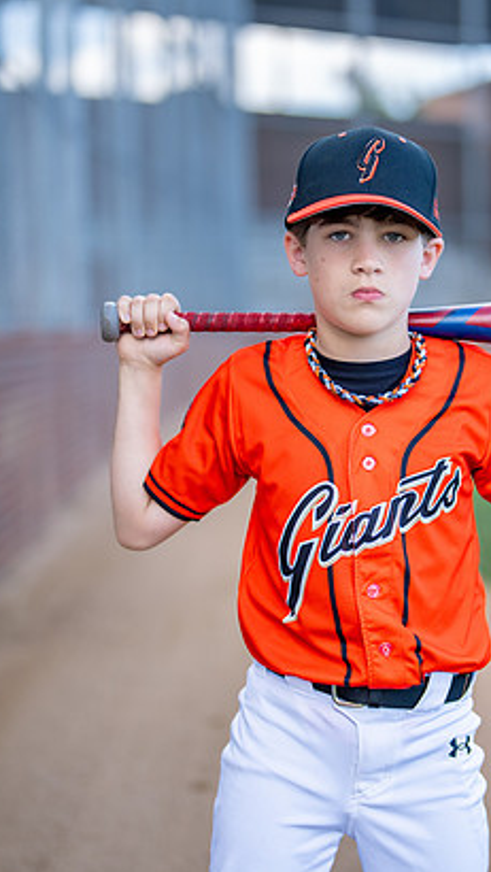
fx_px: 1965
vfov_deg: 25.0
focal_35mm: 85
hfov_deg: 14.2
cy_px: 419
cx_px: 387
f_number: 1.2
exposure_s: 1/2000
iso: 125
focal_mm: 50
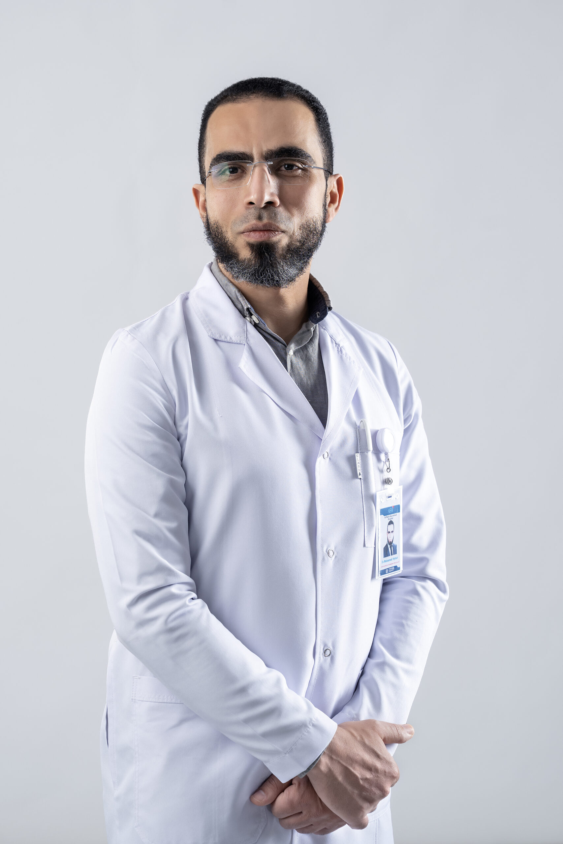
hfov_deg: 19.5
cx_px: 282
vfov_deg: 28.8
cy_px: 422
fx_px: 1642
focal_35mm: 70
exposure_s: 1/160
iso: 250
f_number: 5
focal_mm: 70
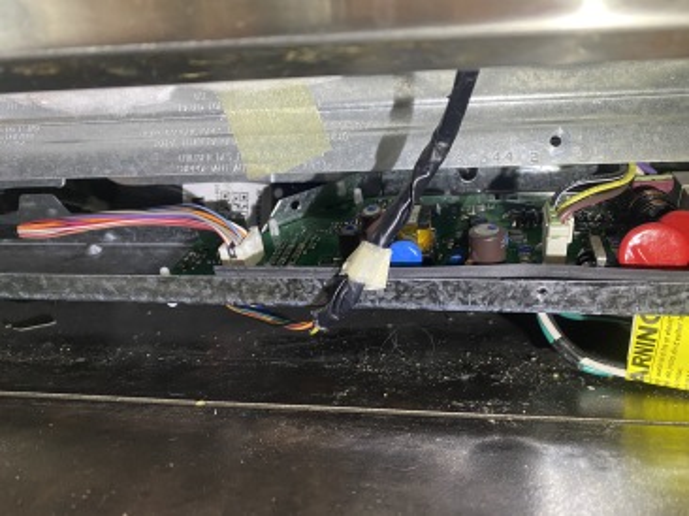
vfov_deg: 53.0
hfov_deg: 67.3
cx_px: 344
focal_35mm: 26
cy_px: 258
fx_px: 517
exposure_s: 1/49
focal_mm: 4.25
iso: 500
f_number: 1.8
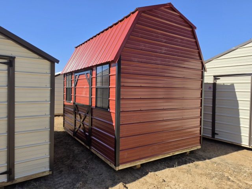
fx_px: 167
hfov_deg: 73.9
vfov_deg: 58.9
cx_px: 126
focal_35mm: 23
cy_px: 94
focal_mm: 6.5
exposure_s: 1/6352
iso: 64
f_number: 1.4
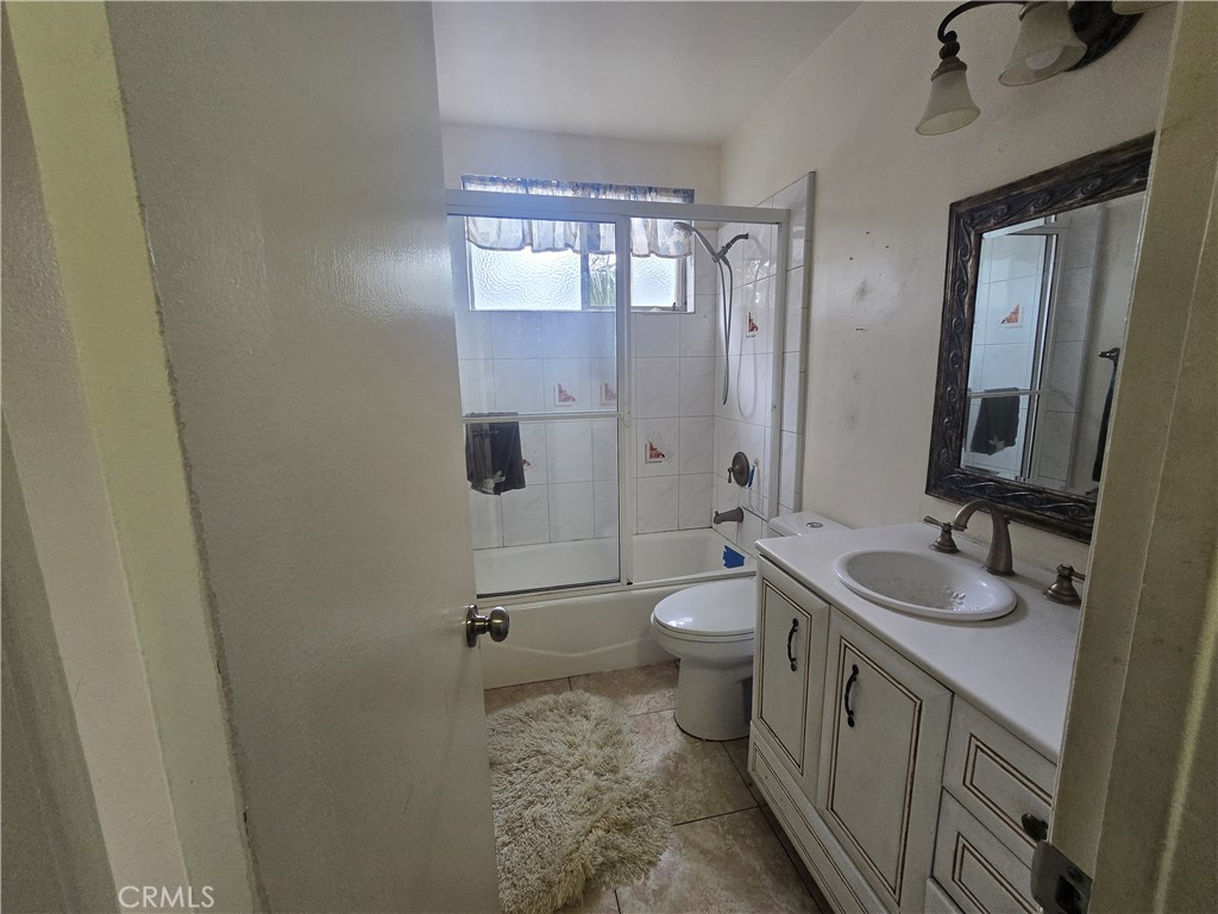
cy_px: 457
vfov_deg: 89.9
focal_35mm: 13
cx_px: 609
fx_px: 457
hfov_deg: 106.2
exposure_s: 1/60
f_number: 2.2
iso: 250
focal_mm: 2.2
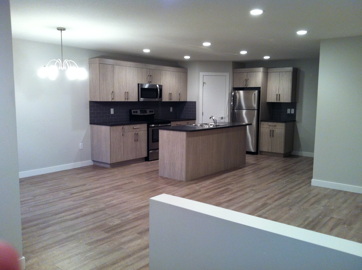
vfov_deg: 40.6
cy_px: 135
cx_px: 181
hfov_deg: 52.7
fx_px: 365
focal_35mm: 35
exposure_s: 1/15
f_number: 2.8
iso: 160
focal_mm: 3.85
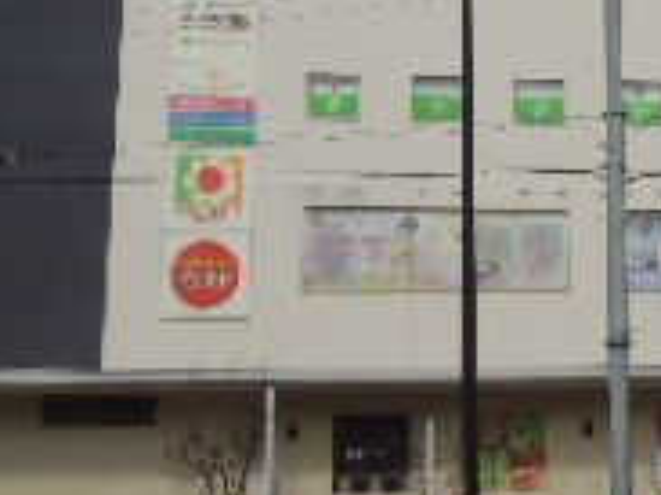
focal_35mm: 84
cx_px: 621
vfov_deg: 17.4
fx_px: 1603
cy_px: 83
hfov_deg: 22.6
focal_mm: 4.3
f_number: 4.5
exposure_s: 1/1250
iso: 100
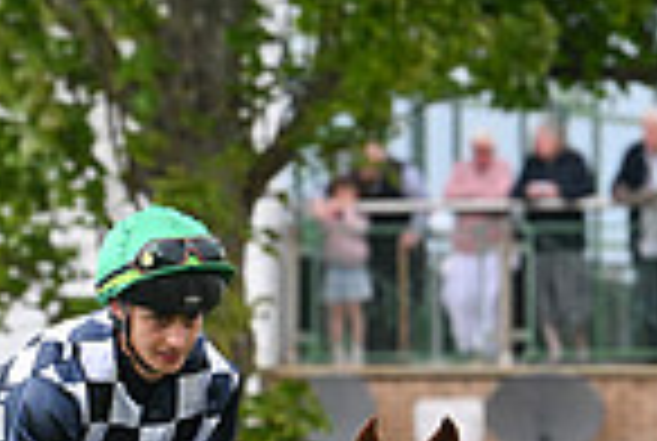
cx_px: 189
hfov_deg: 2.6
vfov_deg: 1.7
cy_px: 853
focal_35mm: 793
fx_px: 14502
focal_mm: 200
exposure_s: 1/1000
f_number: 6.3
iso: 400
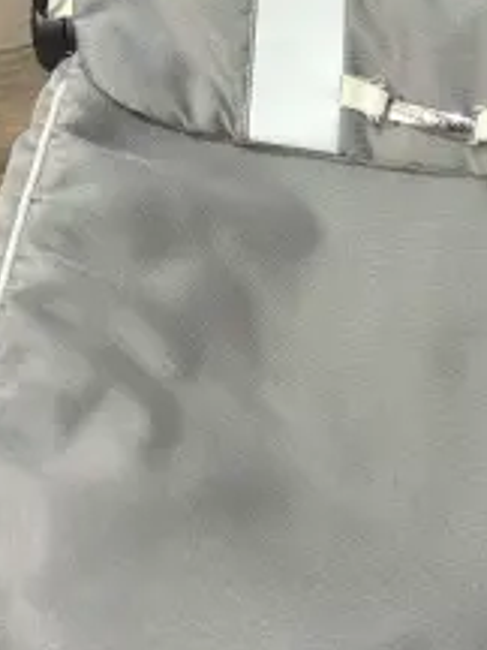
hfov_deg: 18.1
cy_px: 96
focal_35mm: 80
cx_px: 443
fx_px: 1501
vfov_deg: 23.9
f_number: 1.6
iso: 800
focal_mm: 6.57
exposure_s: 1/50
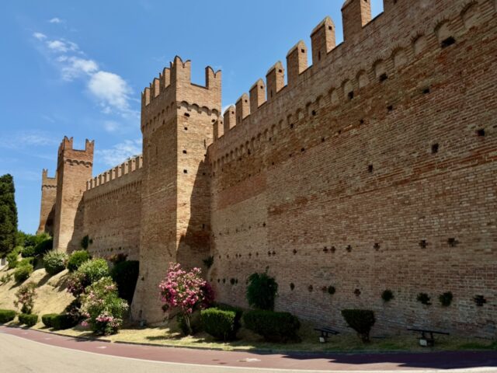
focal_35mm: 24
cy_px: 186
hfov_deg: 71.6
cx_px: 248
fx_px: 345
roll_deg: +1.8
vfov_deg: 56.8
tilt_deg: +10.6
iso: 80
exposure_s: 1/6711
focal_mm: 6.76
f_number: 1.78
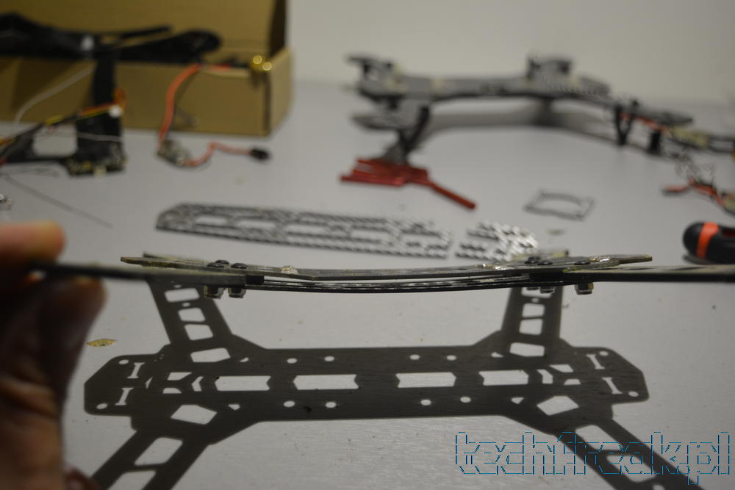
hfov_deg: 41.1
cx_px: 368
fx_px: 980
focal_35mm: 48
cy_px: 245
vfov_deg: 28.1
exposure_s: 1/60
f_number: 4.5
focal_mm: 32
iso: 450
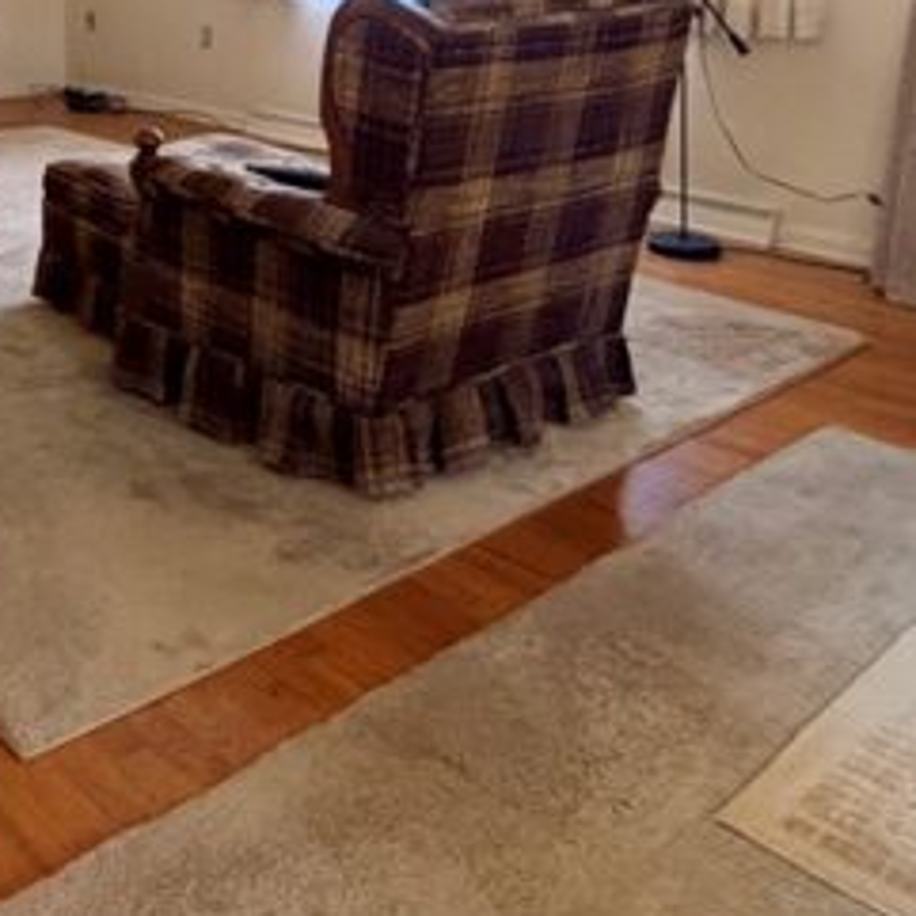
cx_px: 125
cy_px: 38
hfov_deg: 38.6
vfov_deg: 37.3
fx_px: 1227
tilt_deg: -6.0
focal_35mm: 41
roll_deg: +0.4
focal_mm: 2.22
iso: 640
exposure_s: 1/60
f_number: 2.2
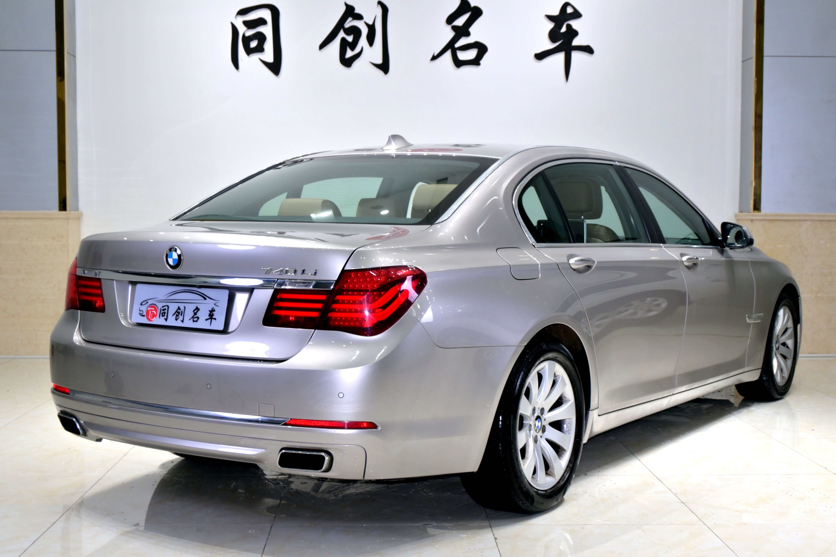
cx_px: 418
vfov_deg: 28.5
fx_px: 1097
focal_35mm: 47
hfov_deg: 41.7
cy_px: 278
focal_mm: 31.5
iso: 125
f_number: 5
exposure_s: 1/100
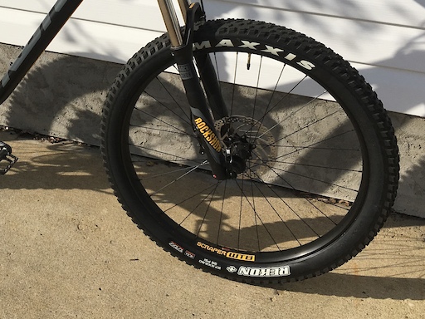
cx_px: 51
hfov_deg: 31.8
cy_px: 40
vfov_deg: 24.6
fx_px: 712
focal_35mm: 58
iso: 25
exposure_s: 1/2747
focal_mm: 4.15
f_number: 2.2
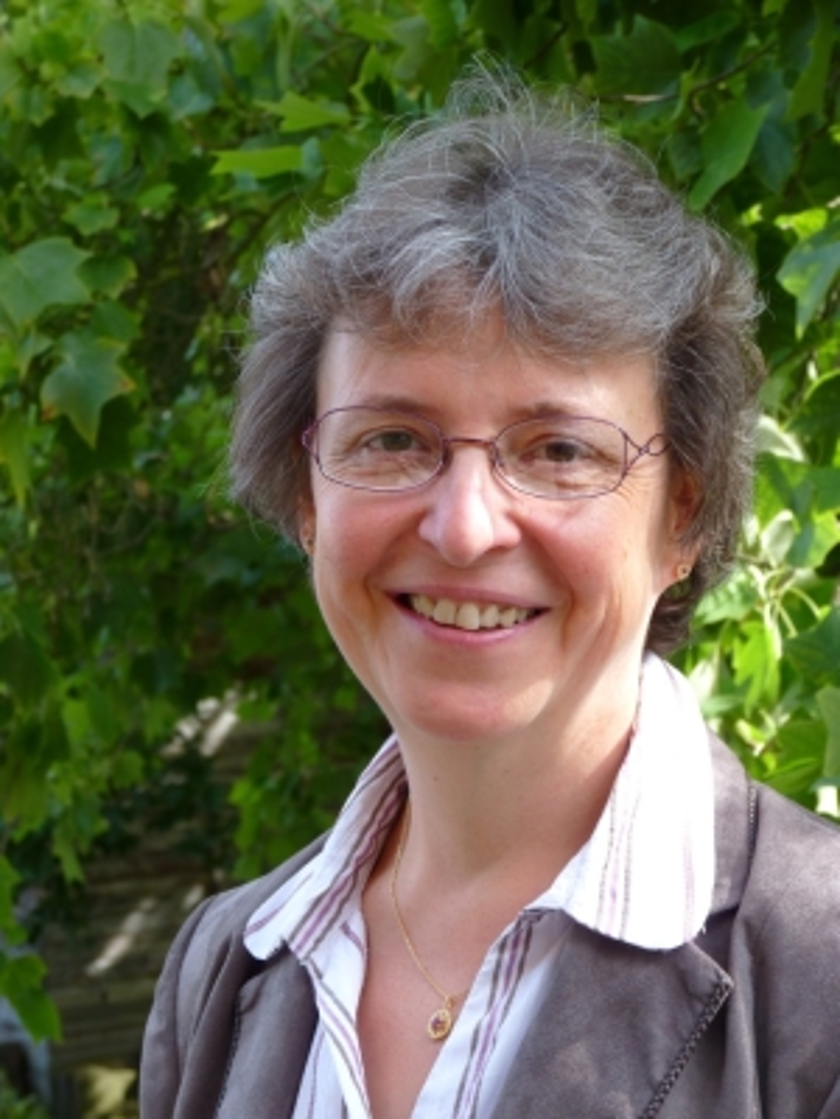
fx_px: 3041
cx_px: 420
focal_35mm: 94
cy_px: 560
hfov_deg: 15.7
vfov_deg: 20.9
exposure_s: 1/100
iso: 80
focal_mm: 16.7
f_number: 3.4
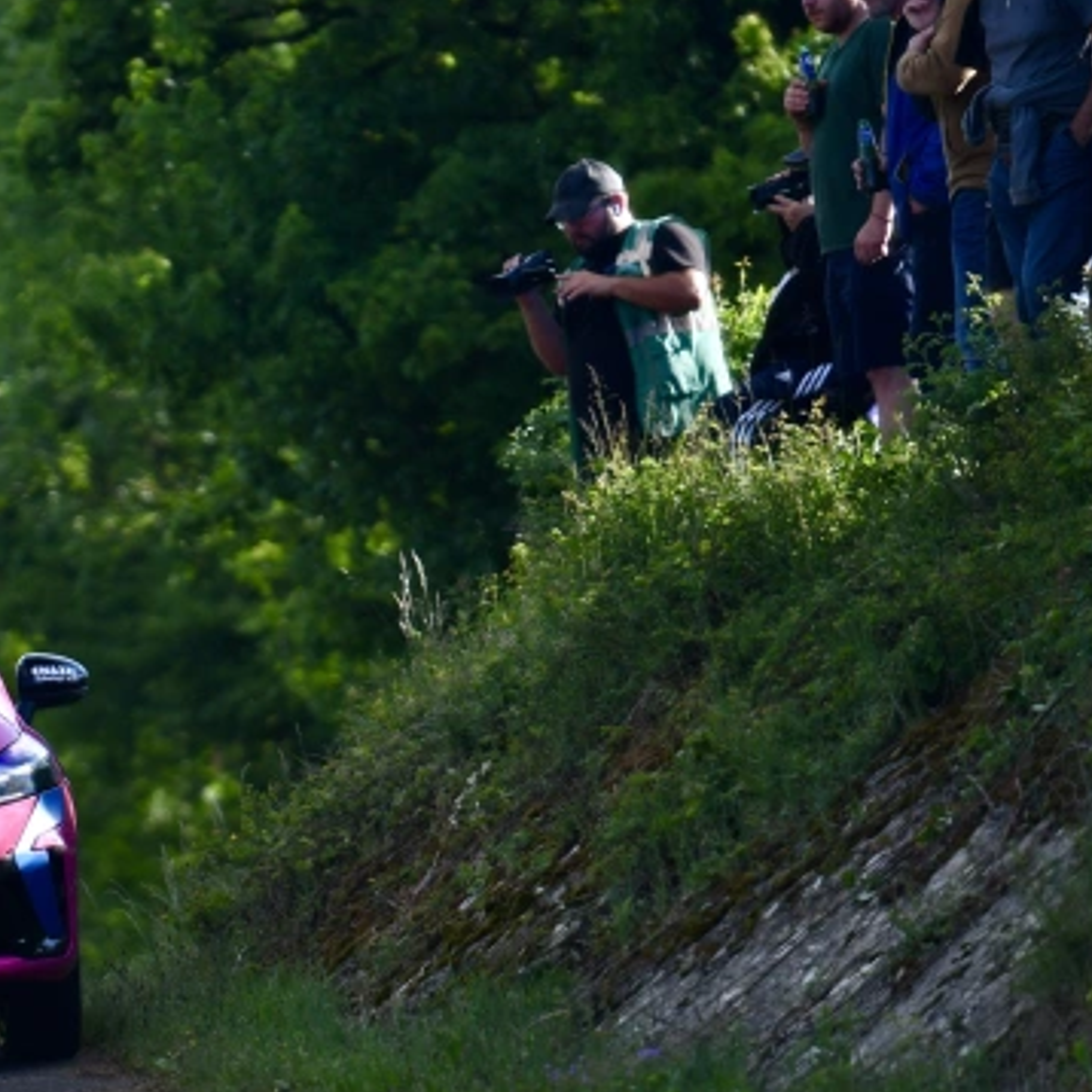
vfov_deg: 3.1
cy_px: 599
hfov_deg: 3.1
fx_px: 20308
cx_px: -64
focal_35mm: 569
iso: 160
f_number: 2.8
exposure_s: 1/800
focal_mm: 200
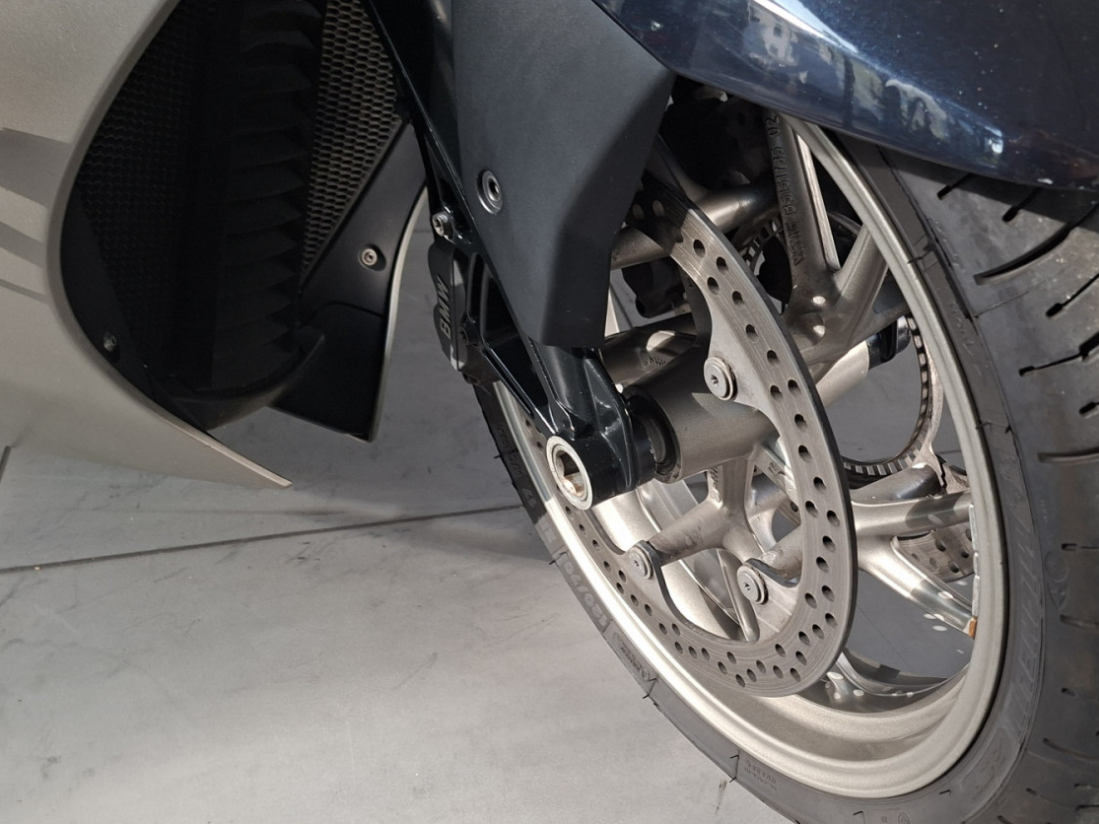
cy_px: 402
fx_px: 1048
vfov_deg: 42.9
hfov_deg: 54.4
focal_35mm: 33
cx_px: 715
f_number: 1.8
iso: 64
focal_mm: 5.54
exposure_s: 1/120
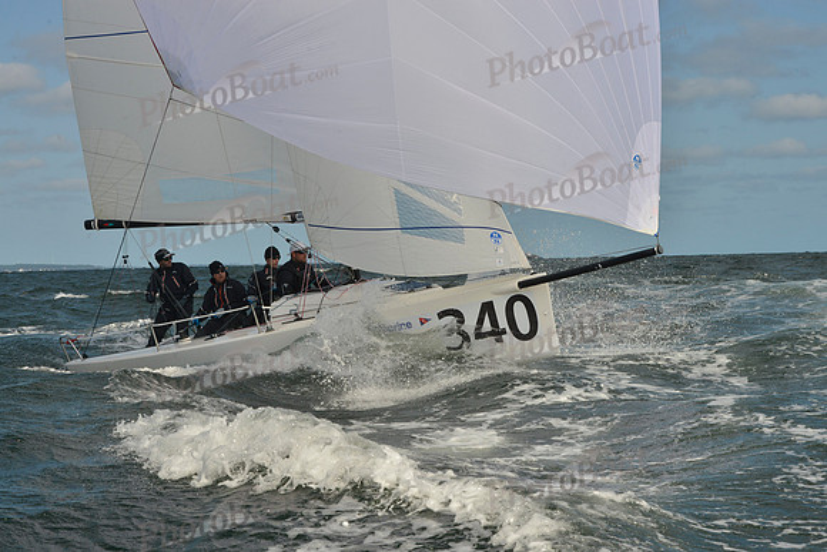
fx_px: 2344
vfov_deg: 13.4
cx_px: 414
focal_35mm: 102
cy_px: 276
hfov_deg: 20.0
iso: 400
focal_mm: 102
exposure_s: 1/1000
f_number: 14
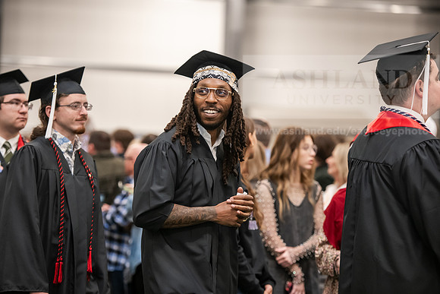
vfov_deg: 10.6
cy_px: 147
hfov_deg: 15.8
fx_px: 1589
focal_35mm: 130
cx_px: 220
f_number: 3.2
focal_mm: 130
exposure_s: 1/200
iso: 2500
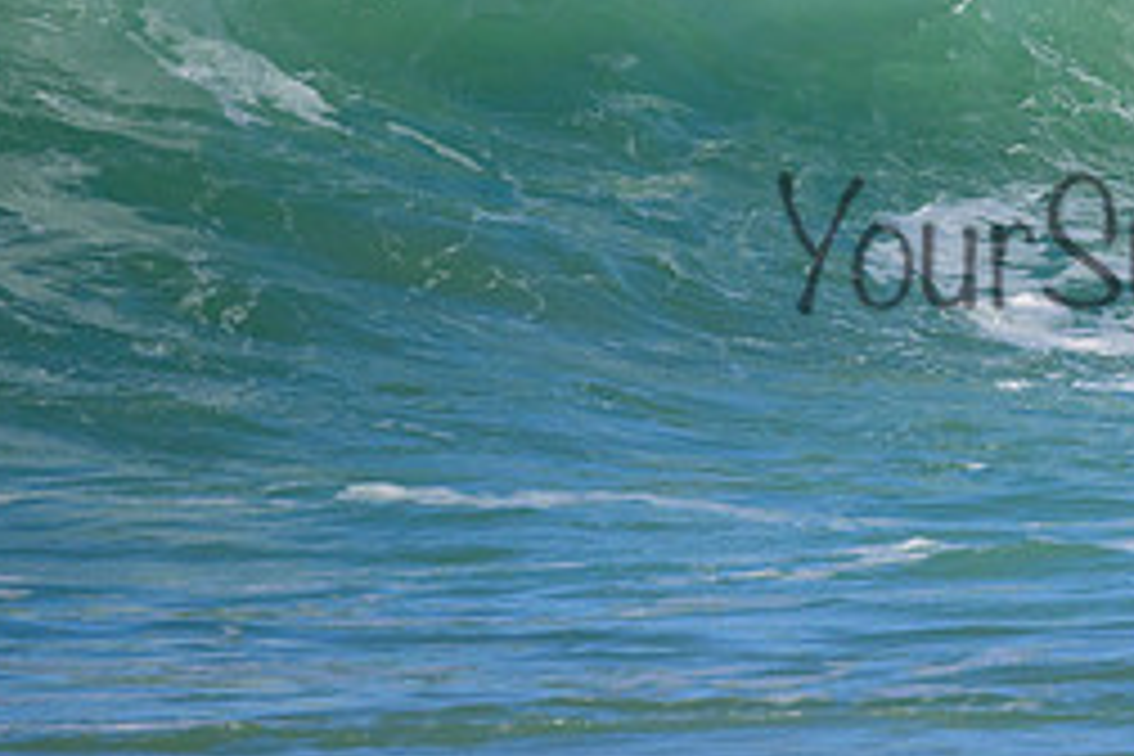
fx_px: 58050
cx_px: 1242
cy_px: 205
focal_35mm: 1843
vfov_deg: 0.7
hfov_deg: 1.1
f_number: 11
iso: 1250
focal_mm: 800
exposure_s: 1/2000
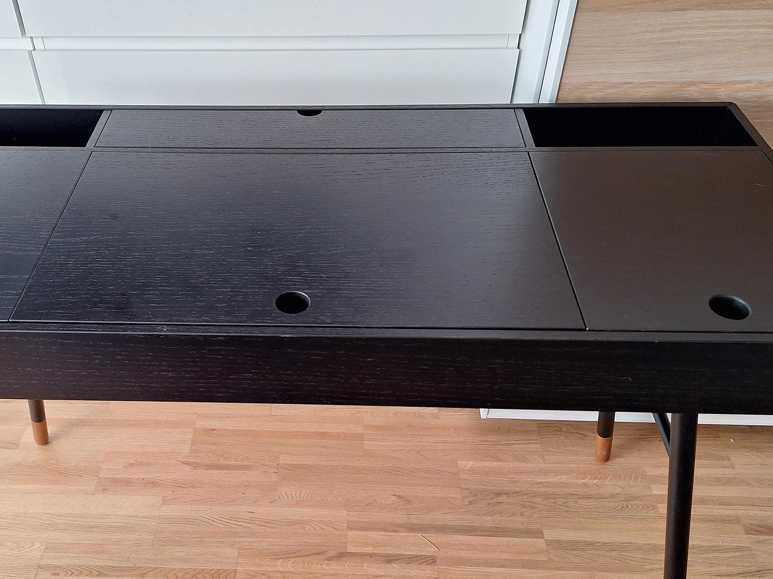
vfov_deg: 42.8
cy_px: 331
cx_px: 292
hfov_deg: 54.8
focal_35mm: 33
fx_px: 737
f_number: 1.8
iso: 125
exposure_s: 1/50
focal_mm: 5.54
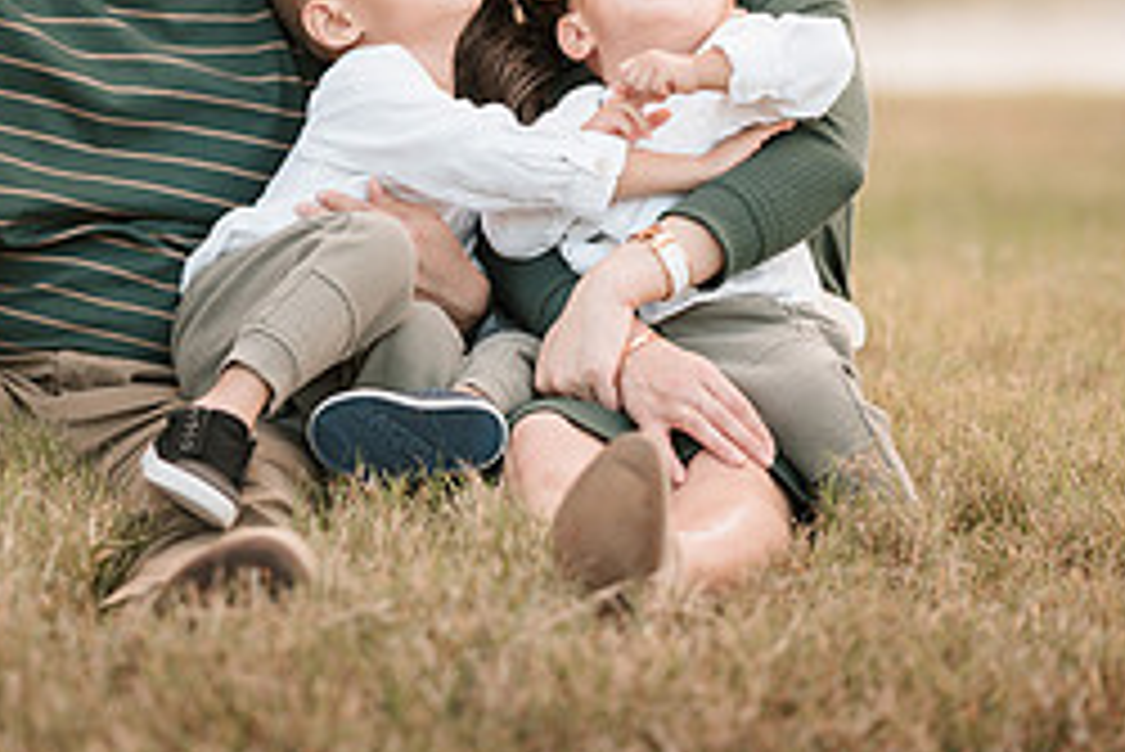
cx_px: 374
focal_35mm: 197
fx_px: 6160
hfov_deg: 10.4
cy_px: -5
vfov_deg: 7.0
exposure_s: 1/320
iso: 100
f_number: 1.8
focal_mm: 85
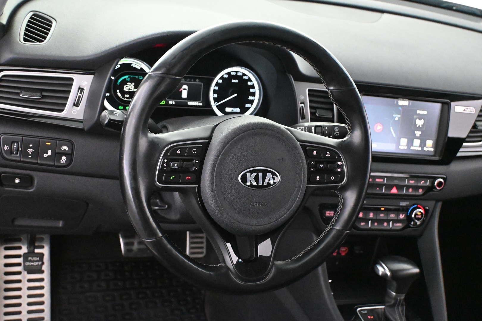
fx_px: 612
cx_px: 241
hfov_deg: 43.0
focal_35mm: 46
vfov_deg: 29.4
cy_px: 160
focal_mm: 30.5
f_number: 4.8
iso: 12800
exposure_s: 1/60
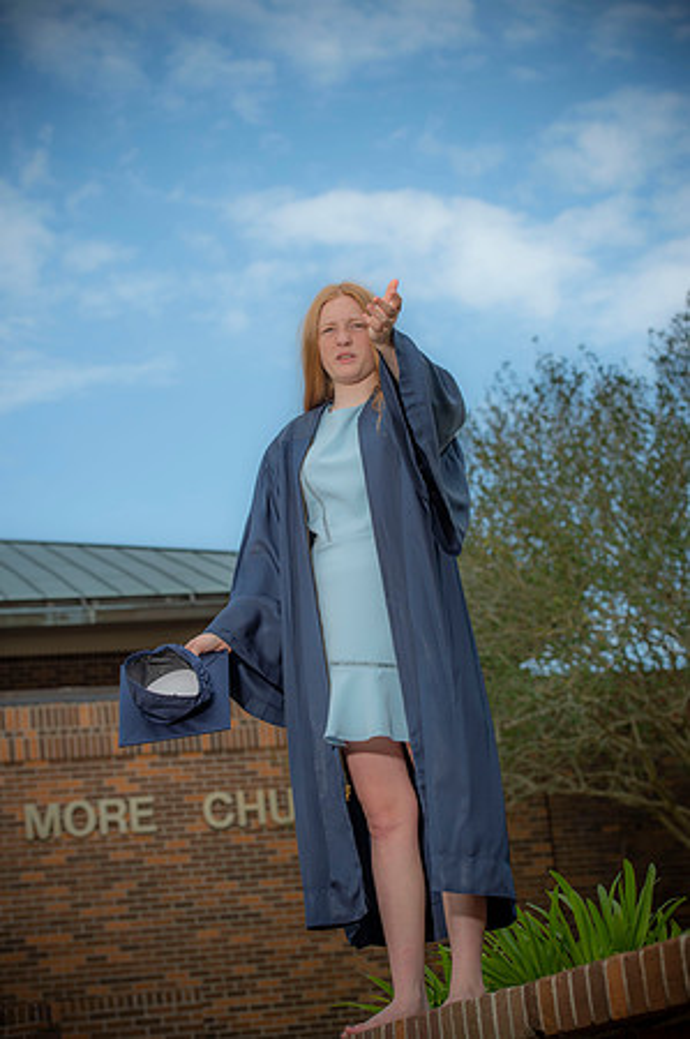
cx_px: 345
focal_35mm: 80
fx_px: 2305
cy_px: 520
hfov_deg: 17.0
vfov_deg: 25.4
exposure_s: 1/250
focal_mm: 80
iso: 80
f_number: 5.6
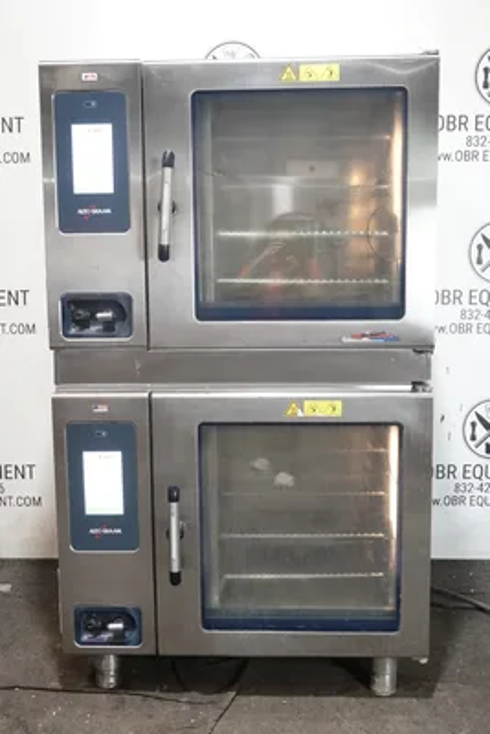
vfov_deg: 46.4
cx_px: 245
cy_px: 367
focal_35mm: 42
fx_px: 857
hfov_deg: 31.9
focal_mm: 15.59
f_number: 4
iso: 2000
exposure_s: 1/50
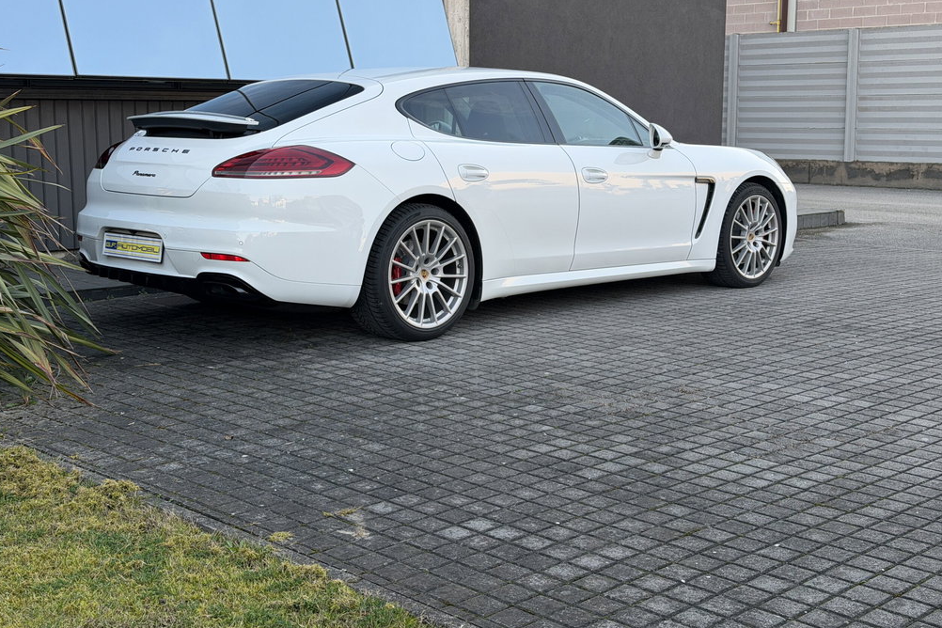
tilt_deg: -7.4
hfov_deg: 38.9
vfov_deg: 26.5
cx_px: 469
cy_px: 268
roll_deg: -0.2
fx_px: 1334
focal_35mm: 51
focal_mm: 6.76
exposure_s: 1/418
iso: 64
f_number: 1.78
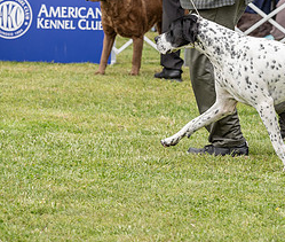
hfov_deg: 6.0
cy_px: -1
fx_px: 2728
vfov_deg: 5.1
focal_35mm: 316
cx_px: 191
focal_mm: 118
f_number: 4.5
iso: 400
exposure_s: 1/800
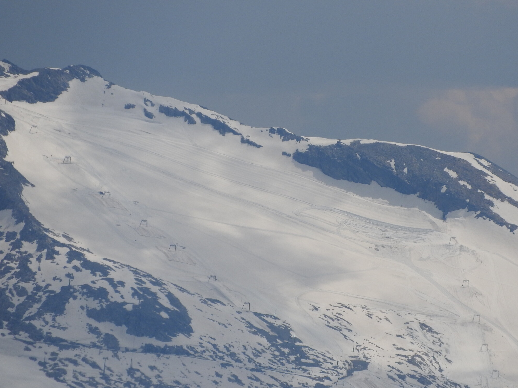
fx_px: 14409
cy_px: 197
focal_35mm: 963
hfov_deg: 2.1
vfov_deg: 1.5
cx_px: 297
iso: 100
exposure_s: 1/2000
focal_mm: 143.3
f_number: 5.6
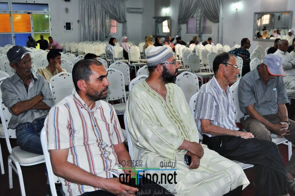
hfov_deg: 53.2
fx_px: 295
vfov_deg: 36.8
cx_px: 148
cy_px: 98
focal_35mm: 36
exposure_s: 1/60
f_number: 3.8
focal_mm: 24
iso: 800
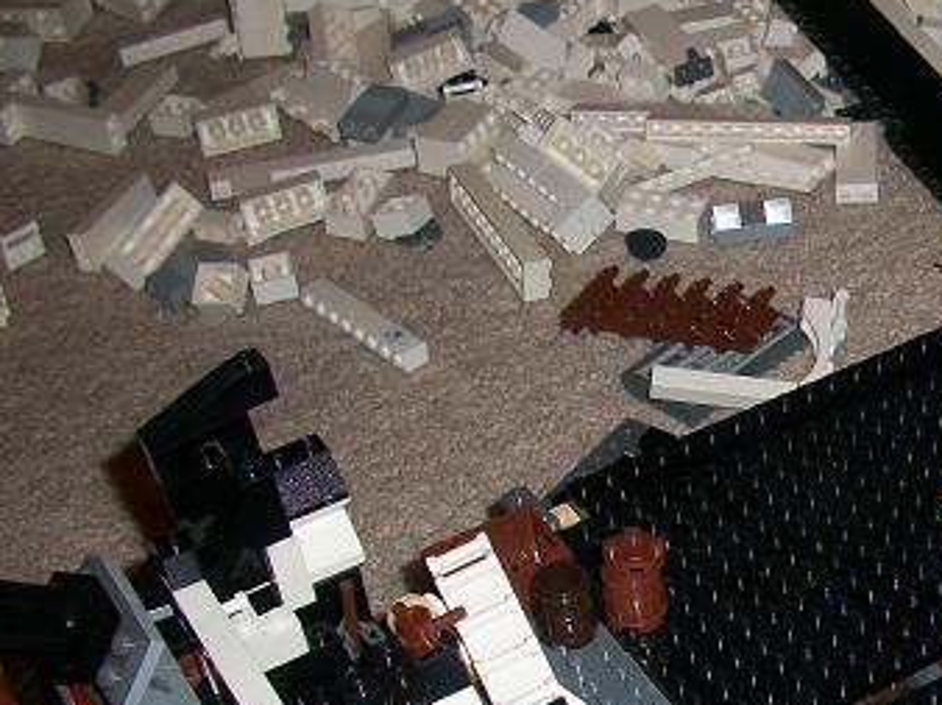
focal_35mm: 76
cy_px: 577
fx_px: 2067
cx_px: 977
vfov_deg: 19.1
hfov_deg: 24.3
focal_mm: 6.3
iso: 80
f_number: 3.1
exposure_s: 1/30
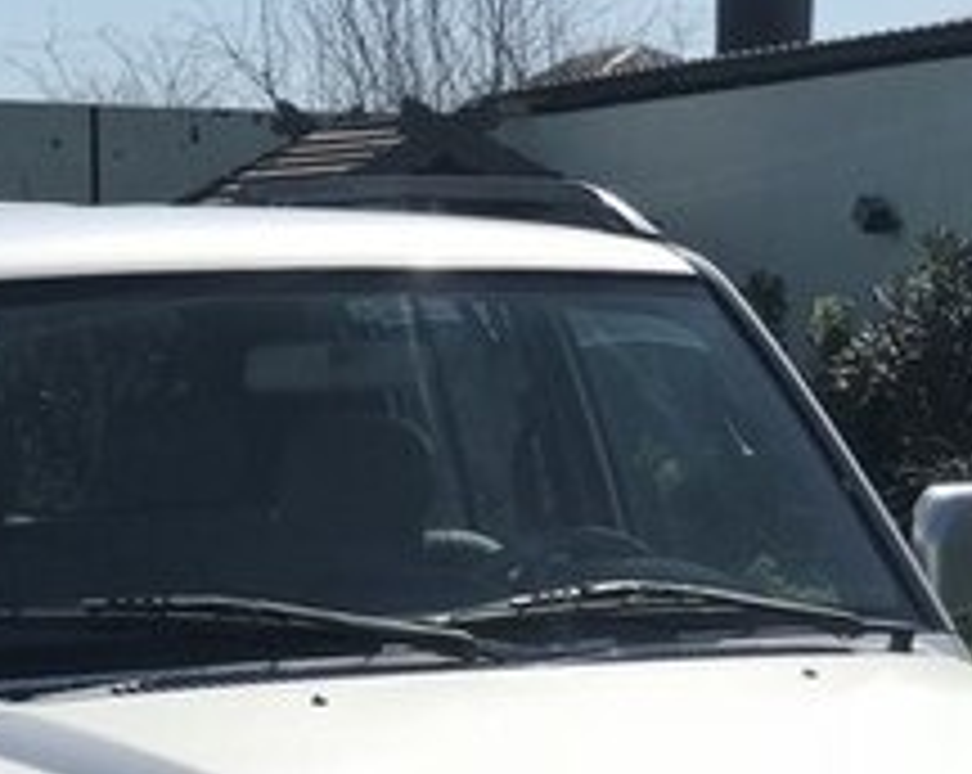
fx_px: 3676
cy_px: 958
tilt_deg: -9.5
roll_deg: -0.4
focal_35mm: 128
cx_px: 302
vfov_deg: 11.7
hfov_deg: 15.0
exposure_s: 1/1546
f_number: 2.8
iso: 20
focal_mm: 6.6
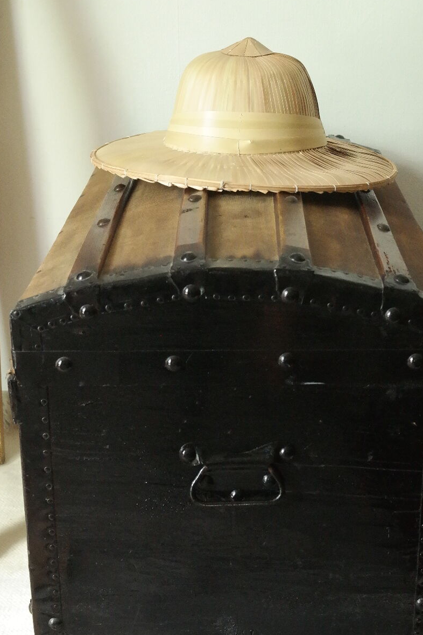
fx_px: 1110
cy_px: 354
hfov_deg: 21.6
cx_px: 228
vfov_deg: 31.9
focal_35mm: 63
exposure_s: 1/30
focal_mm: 28
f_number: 5.6
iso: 3200
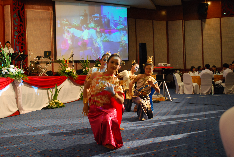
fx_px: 254
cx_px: 117
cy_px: 78
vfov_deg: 34.4
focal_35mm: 39
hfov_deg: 49.5
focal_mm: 26
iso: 800
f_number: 4.5
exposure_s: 1/10
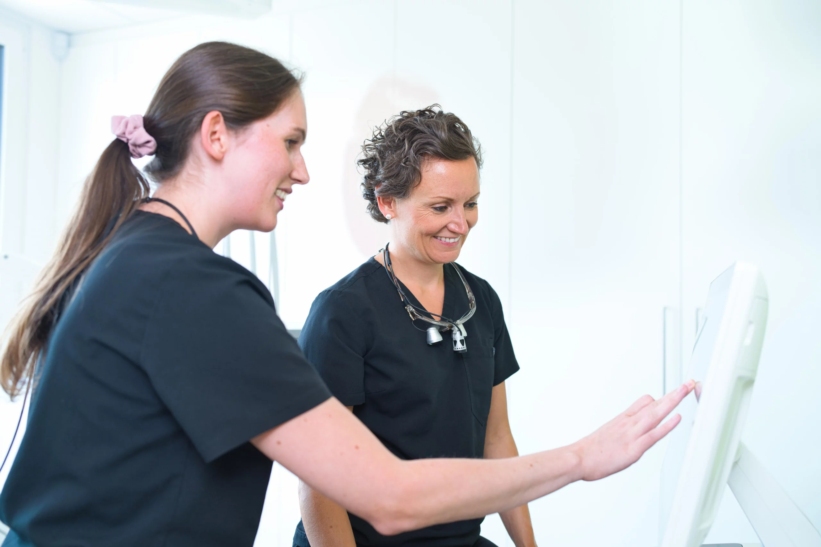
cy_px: 274
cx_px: 410
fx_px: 798
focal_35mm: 35
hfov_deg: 54.4
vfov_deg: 37.9
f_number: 2.8
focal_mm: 35
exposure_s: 1/100
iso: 320
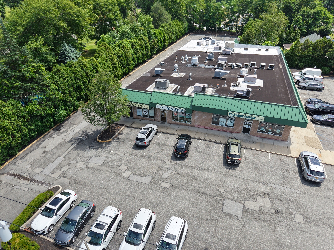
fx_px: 232
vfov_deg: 56.8
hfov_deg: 71.6
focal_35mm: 24
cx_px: 167
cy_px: 125
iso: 330
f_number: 1.8
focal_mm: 8.67
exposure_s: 1/4000
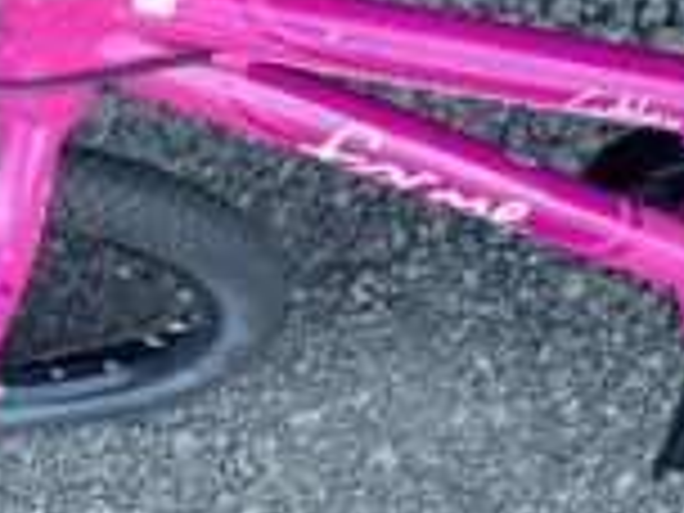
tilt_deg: -69.5
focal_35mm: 82
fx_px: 1620
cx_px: 536
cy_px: 45
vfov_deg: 17.7
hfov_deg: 23.5
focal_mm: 4.2
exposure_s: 1/121
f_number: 1.6
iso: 80
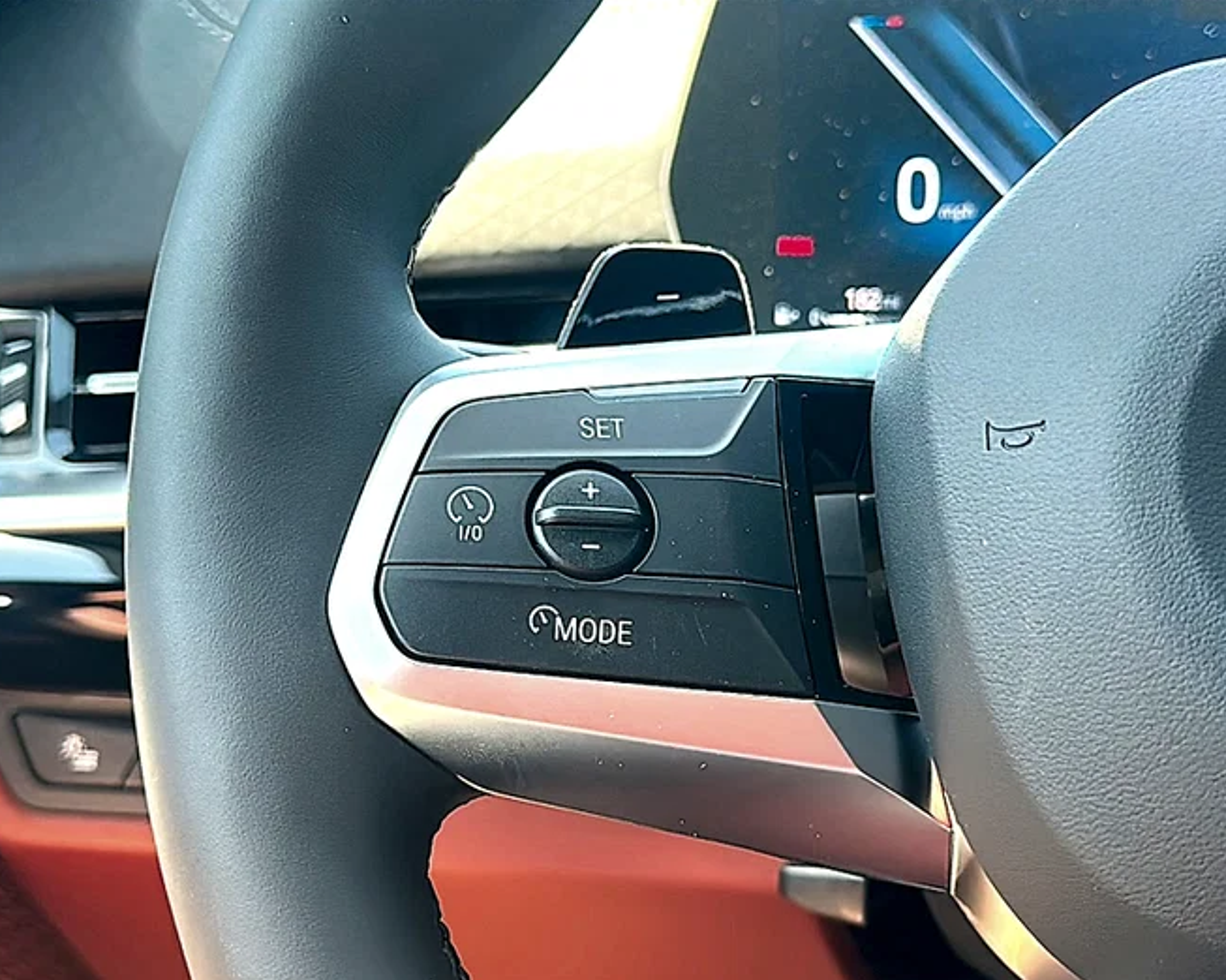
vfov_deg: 33.4
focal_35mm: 45
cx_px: 614
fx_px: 1632
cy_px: 491
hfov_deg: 41.2
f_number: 1.78
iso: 100
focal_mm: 6.86
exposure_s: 1/190
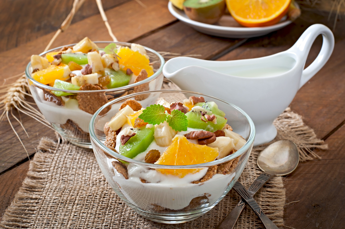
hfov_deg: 27.0
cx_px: 172
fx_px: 718
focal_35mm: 75
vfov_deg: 18.1
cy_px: 114
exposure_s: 1/200
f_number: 11
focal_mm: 50
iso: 100
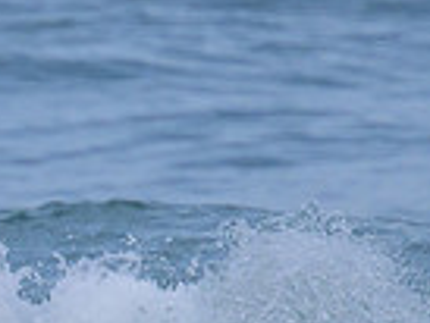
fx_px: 54344
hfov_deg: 0.5
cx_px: -293
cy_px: 325
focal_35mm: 4371
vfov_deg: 0.3
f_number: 11
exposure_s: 1/2000
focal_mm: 800
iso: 1000
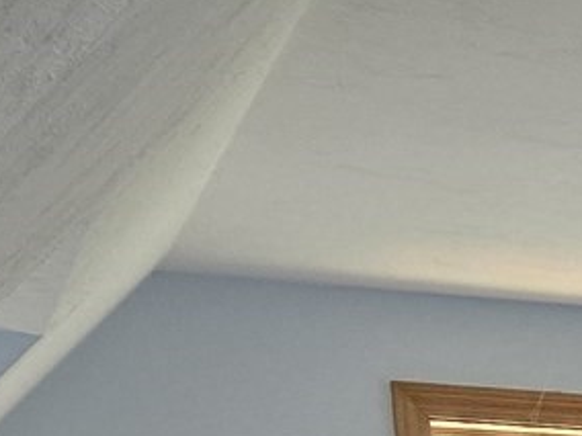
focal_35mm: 166
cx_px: 1545
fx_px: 2791
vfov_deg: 7.5
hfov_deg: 9.9
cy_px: 1429
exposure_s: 1/180
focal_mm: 6.3
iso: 200
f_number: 1.7
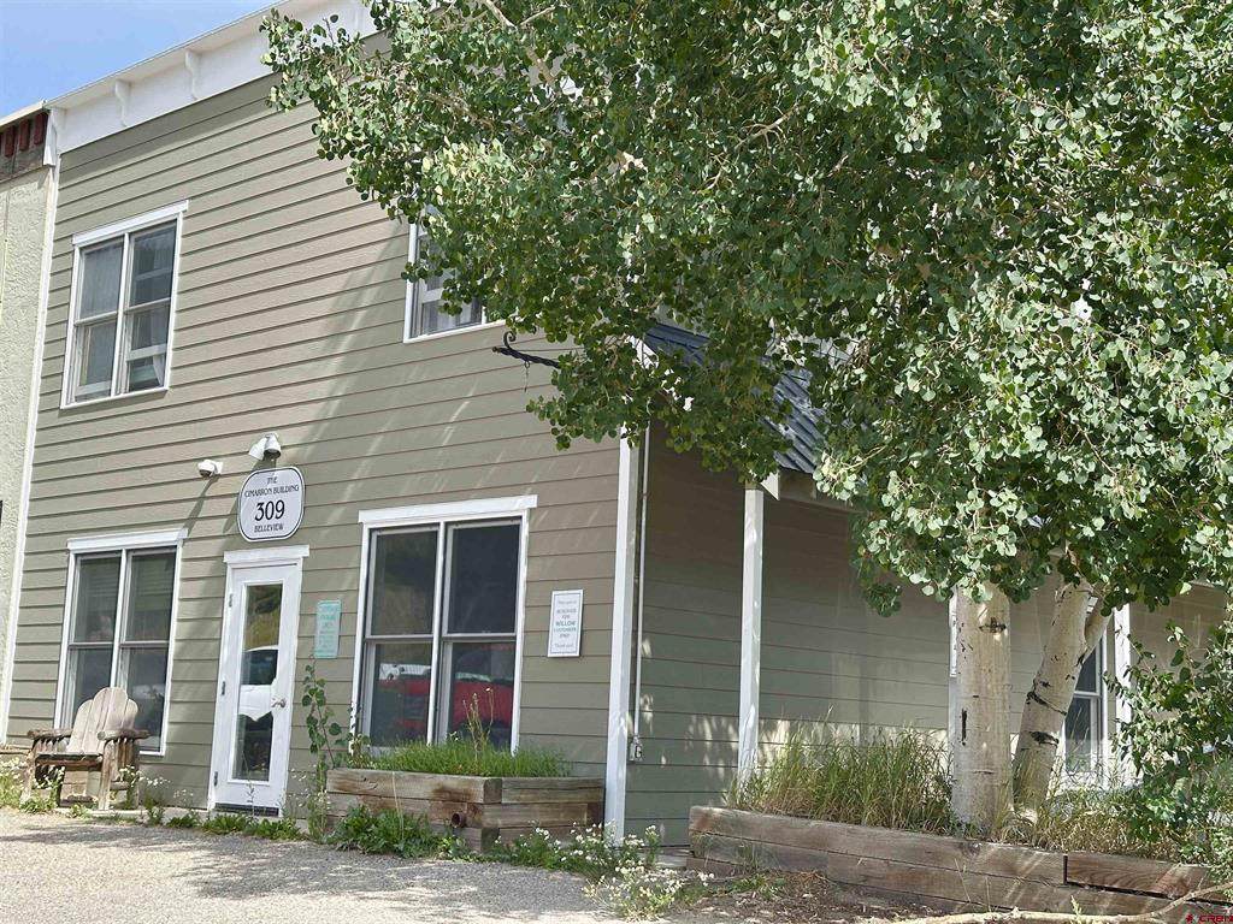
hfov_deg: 39.7
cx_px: 616
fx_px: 1710
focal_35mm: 48
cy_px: 462
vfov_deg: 30.3
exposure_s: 1/1171
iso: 64
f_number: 1.78
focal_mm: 6.86
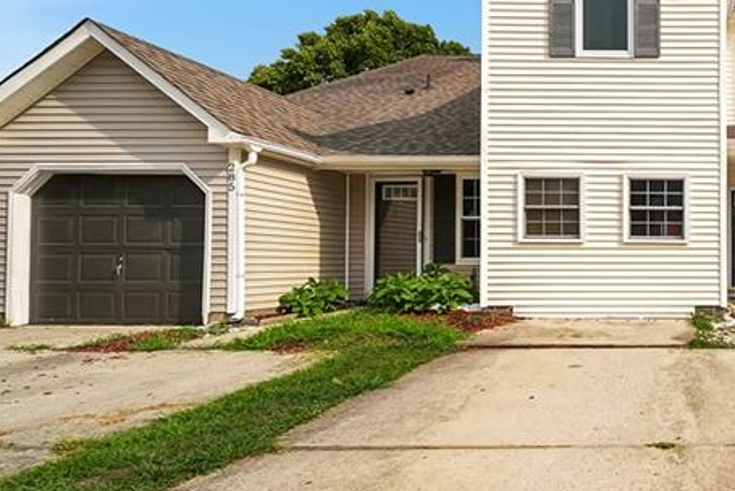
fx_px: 552
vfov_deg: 48.0
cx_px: 712
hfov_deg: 54.6
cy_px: 251
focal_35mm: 27
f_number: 7.1
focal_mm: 12
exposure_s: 1/5000
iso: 1600
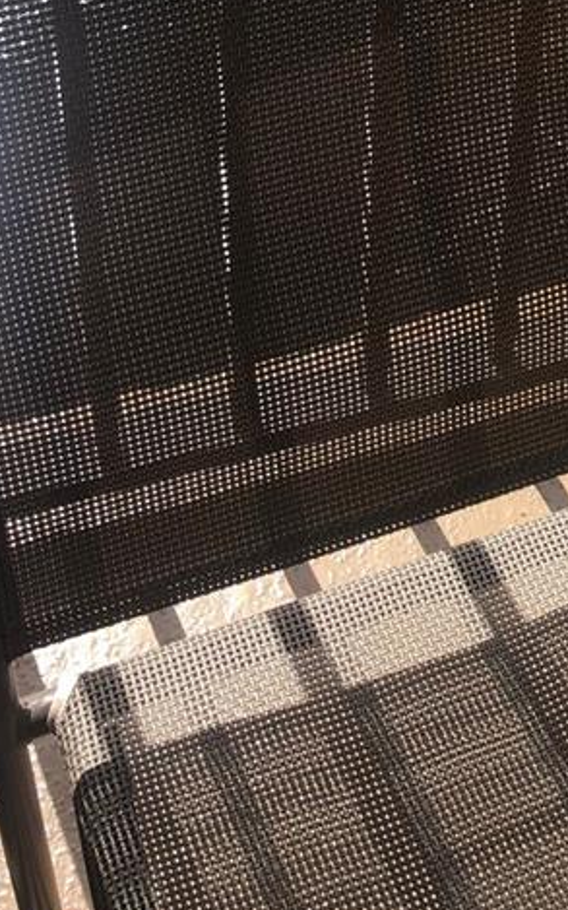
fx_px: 1883
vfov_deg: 24.2
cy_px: -225
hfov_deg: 17.0
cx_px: 458
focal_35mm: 76
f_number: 1.8
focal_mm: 3.99
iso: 20
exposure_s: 1/952
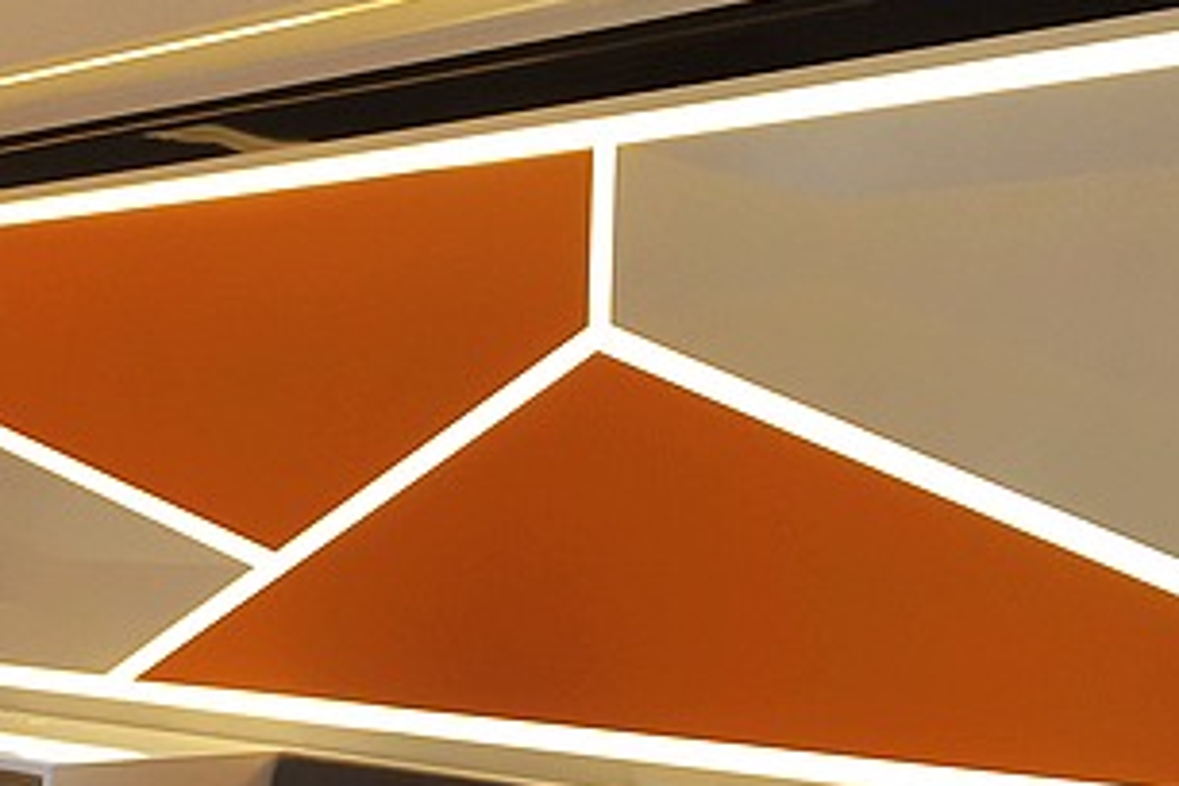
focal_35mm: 69
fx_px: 2260
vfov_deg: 19.0
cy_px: 853
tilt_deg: -8.1
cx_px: 331
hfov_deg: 28.9
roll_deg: -0.3
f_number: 2.2
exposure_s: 1/50
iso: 32
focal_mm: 4.15
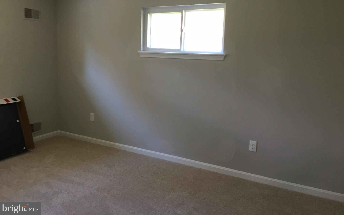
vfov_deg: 40.4
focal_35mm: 31
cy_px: 86
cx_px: 172
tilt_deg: -6.4
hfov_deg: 61.2
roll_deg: -1.8
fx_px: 291
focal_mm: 4.15
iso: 100
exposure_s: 1/30
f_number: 2.2
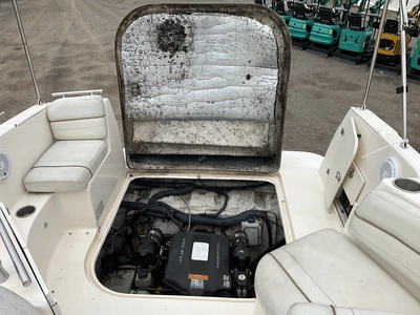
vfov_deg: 48.2
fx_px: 352
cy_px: 158
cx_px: 210
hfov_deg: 61.7
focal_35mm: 29
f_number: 1.8
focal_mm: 3
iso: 25
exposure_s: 1/2227
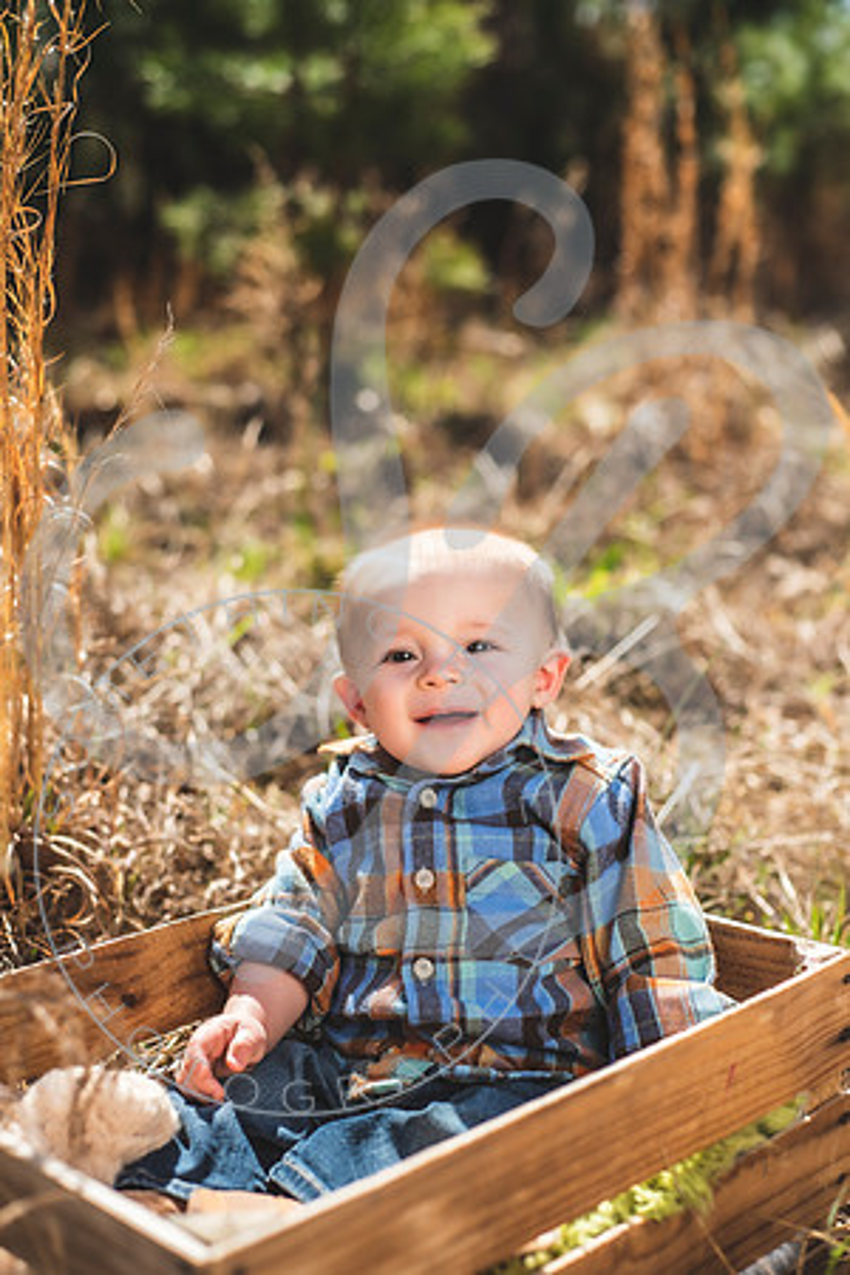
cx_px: 425
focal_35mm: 50
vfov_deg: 39.6
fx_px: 1771
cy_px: 638
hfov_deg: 27.0
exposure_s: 1/2000
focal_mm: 50
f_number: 2.8
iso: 100
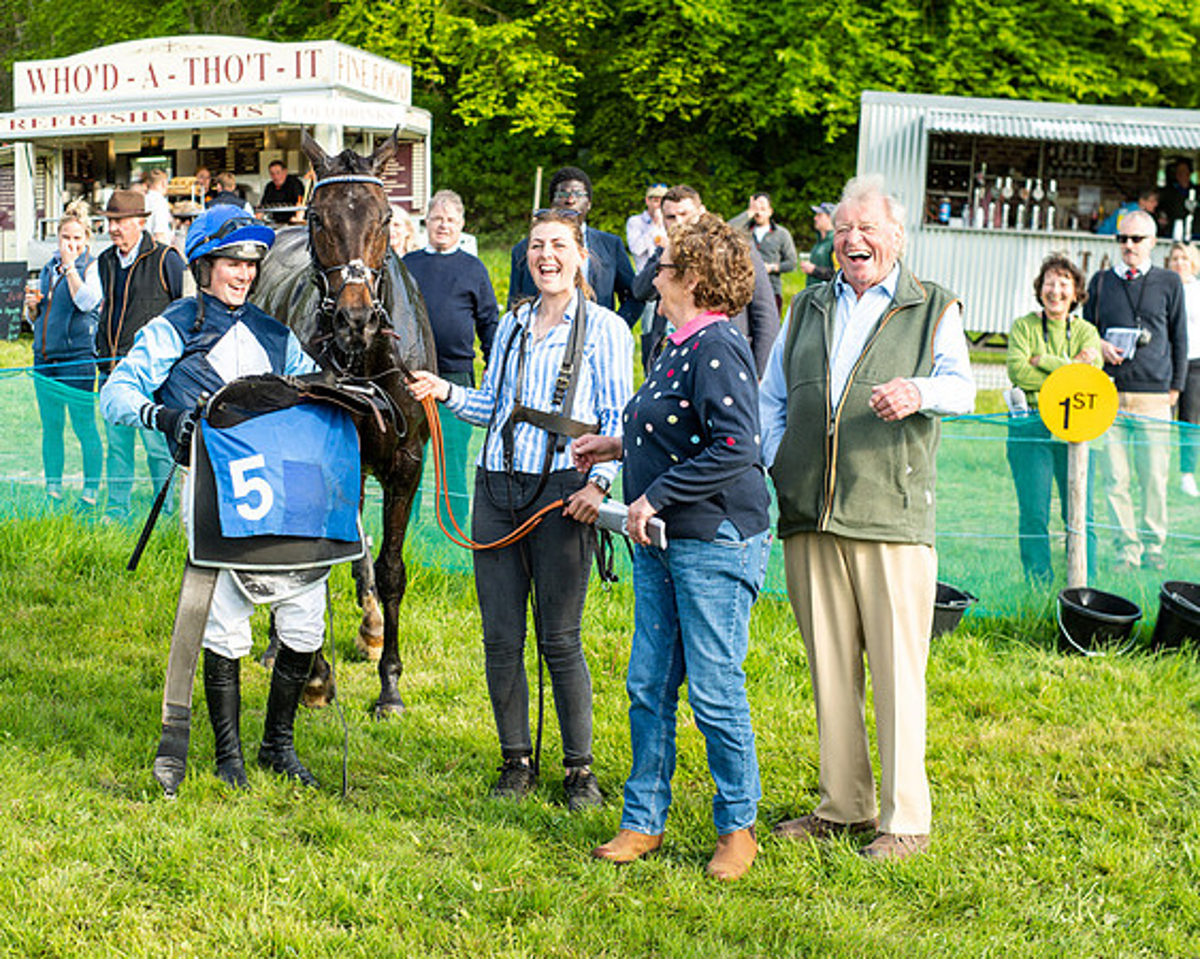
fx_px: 2384
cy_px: 466
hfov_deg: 28.2
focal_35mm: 67
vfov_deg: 22.7
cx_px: 492
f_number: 5
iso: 200
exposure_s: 1/320
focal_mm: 50
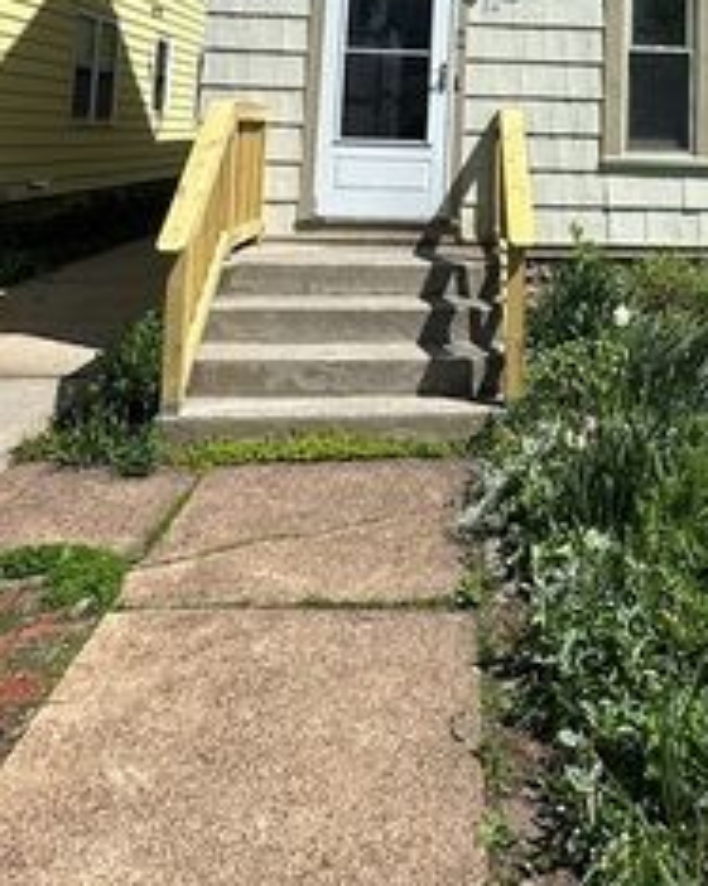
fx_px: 1022
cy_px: 9
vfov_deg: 41.1
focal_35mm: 39
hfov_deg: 36.8
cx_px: 575
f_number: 2.2
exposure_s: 1/2174
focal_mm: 2.22
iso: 50
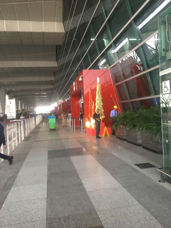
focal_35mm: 29
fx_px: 191
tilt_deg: -1.2
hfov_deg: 48.2
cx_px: 86
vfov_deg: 61.7
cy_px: 114
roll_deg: +4.0
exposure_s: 1/33
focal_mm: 4.15
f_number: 2.2
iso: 40
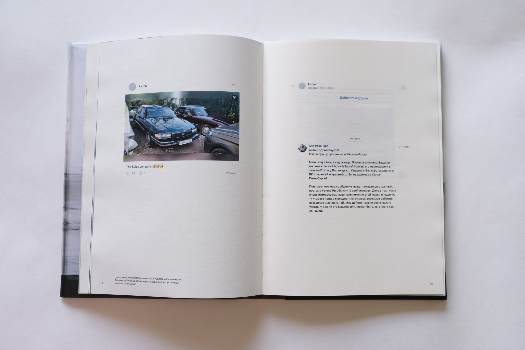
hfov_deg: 53.1
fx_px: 525
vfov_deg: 36.9
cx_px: 262
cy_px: 175
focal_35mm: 36
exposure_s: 1/30
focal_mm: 24.3
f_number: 5.6
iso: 400
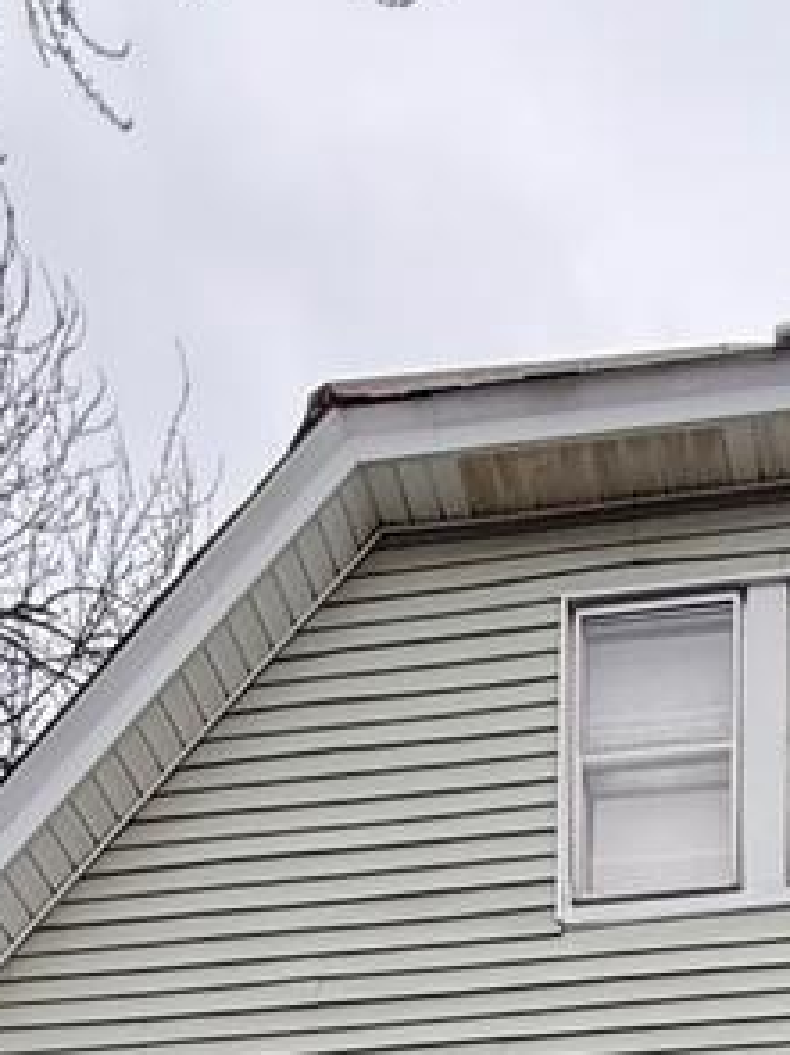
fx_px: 2223
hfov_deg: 19.6
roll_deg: -1.1
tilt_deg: +1.1
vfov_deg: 16.1
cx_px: 776
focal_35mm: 73
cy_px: 2385
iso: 80
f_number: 2.2
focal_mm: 2.22
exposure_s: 1/99
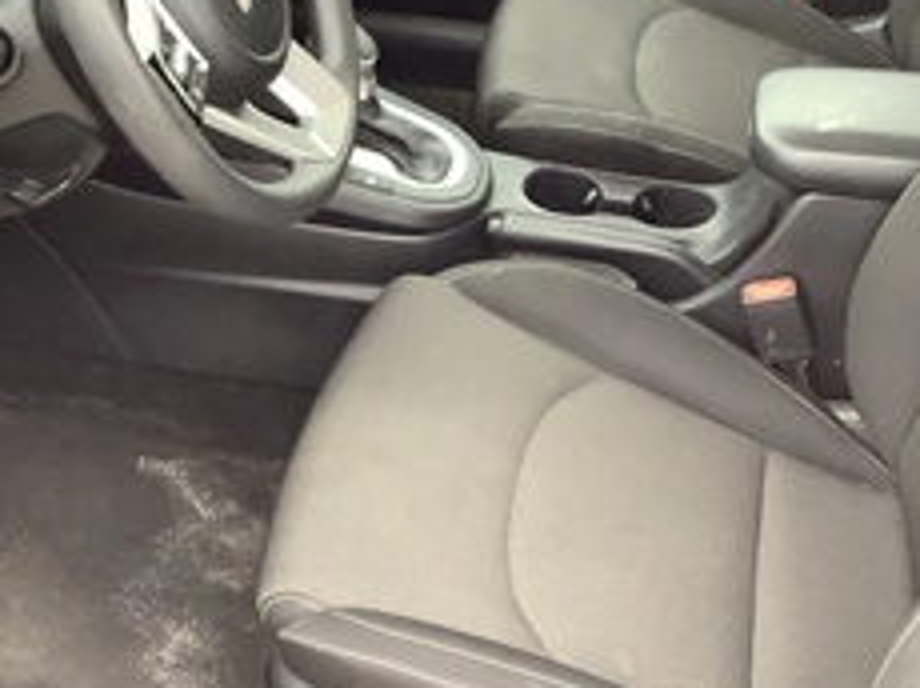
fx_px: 1434
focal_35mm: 54
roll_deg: -2.5
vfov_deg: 26.8
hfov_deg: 35.5
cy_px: 224
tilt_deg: -36.6
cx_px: 412
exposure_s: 1/60
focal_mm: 3.3
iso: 125
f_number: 2.4
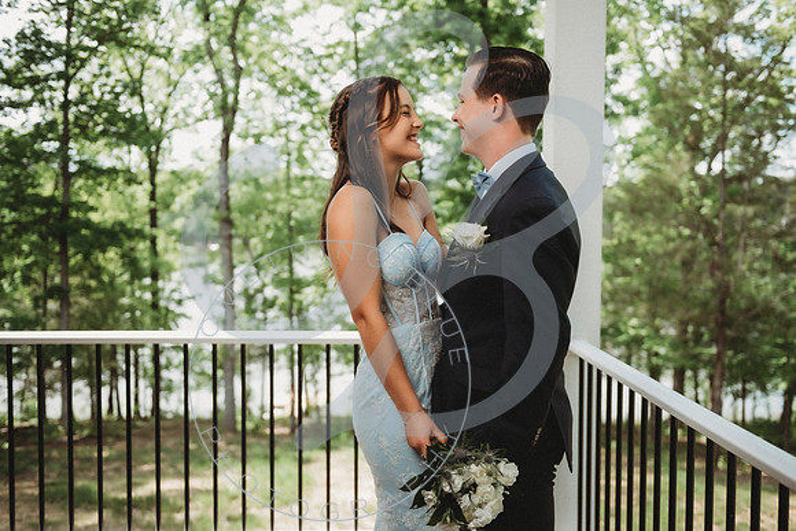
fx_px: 824
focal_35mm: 37
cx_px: 406
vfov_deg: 35.7
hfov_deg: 51.5
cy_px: 265
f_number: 2.8
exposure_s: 1/250
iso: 100
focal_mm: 36
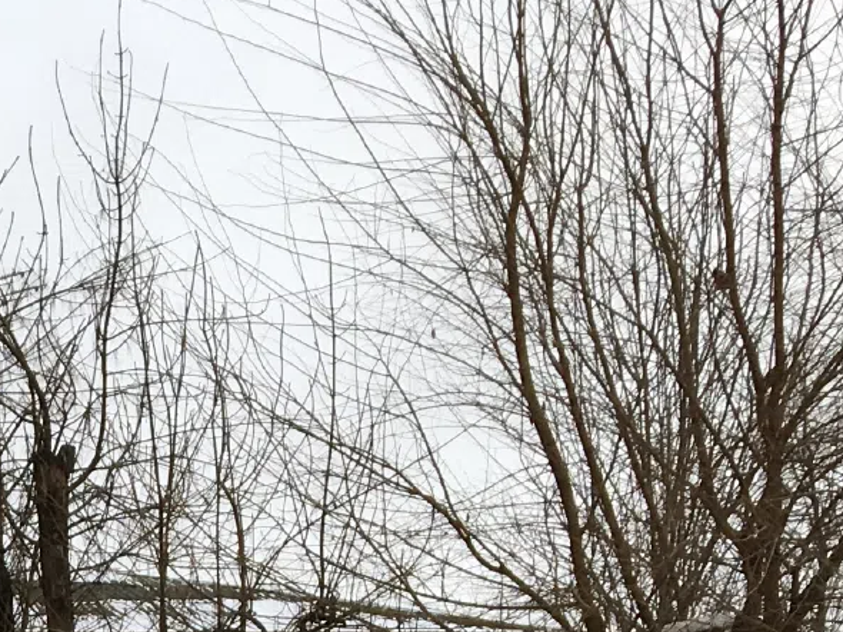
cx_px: -556
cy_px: 1237
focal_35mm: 118
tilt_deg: +7.4
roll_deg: +1.3
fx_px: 2872
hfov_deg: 15.0
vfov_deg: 11.4
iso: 25
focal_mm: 4.15
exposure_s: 1/458
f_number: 2.2
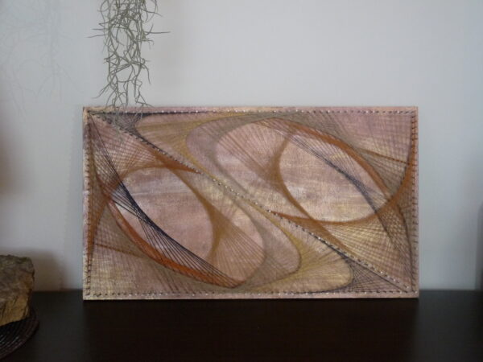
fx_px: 642
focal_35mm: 46
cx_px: 242
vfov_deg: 31.5
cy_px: 181
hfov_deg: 41.2
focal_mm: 8.2
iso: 400
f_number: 3.2
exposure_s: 1/25
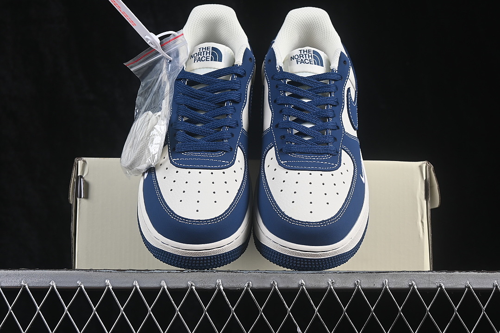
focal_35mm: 75
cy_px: 166
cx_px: 250
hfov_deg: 27.0
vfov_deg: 18.2
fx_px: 1042
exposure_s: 1/80
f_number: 8
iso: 160
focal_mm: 50
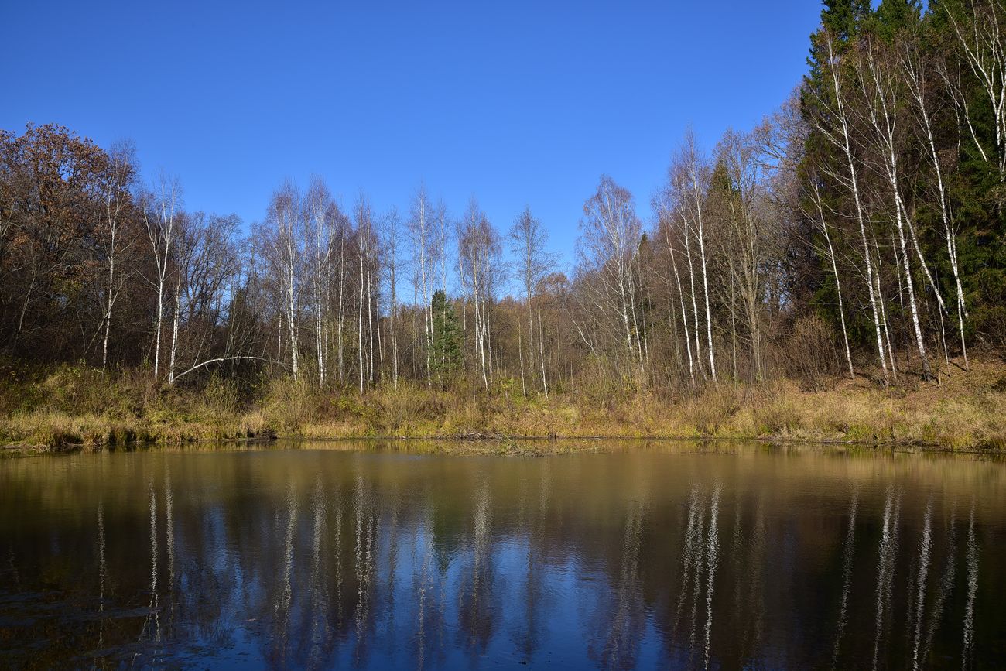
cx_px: 503
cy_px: 336
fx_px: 1397
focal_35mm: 50
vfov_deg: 27.0
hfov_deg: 39.6
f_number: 13
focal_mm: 50
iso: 125
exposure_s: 1/125
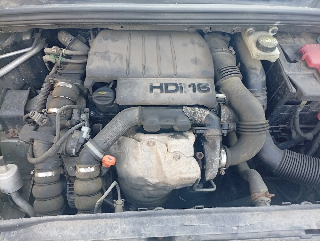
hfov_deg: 65.2
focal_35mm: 27
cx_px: 160
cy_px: 120
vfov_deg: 51.5
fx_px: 250
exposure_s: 1/50.3
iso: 71
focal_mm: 3.84
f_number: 1.8
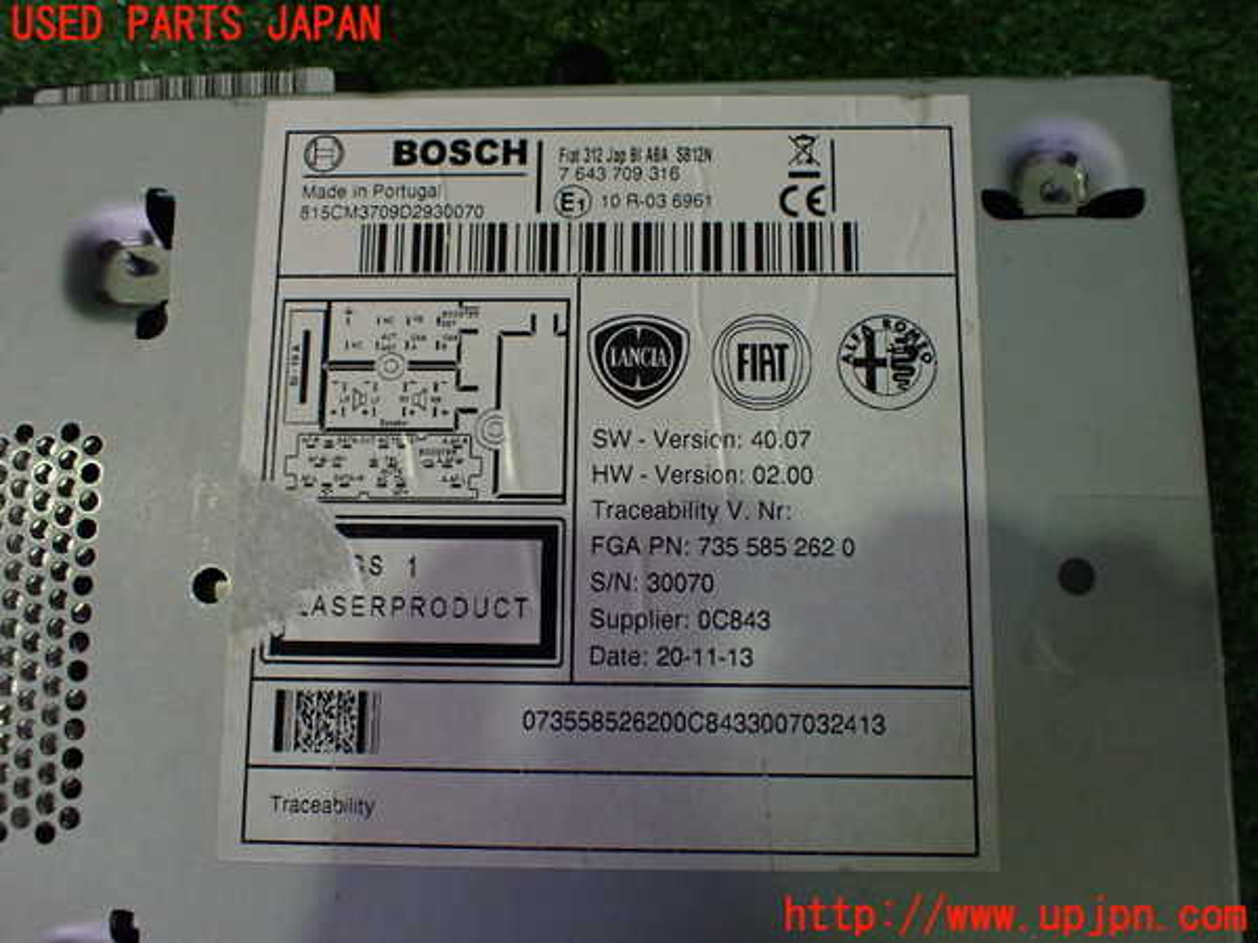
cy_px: 472
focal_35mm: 30
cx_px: 629
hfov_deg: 60.0
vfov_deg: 46.8
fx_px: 1090
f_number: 2.3
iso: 640
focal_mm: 5.4
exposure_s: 1/125
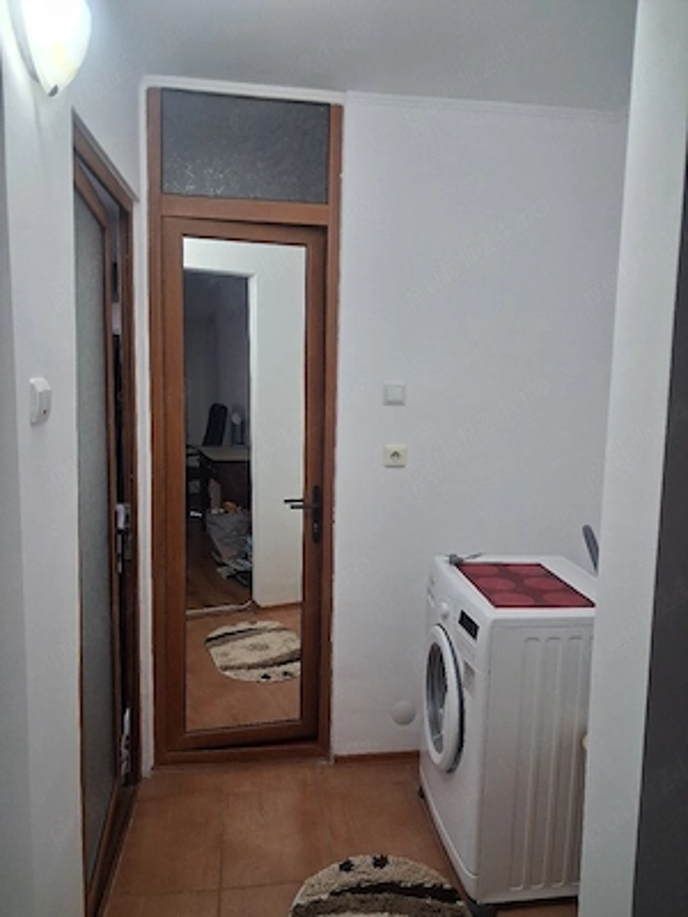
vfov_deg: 65.3
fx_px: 716
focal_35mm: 27
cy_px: 458
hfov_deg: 51.4
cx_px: 344
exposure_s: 1/50
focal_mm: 4
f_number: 1.8
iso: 250
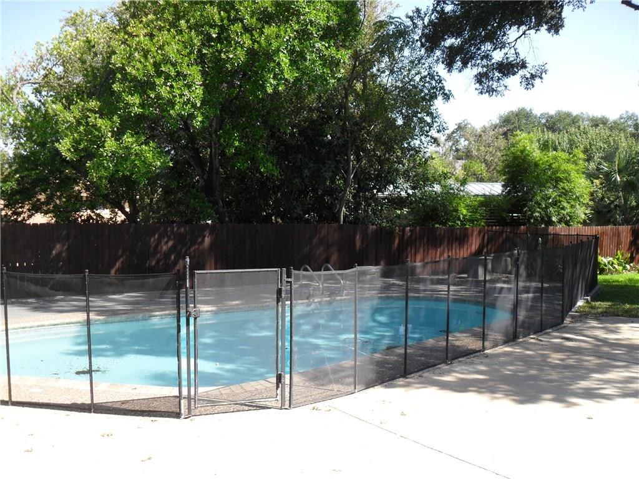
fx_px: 646
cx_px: 320
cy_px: 240
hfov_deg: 52.6
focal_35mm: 35
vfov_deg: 40.7
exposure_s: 1/500
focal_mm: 6.2
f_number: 2.8
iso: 100
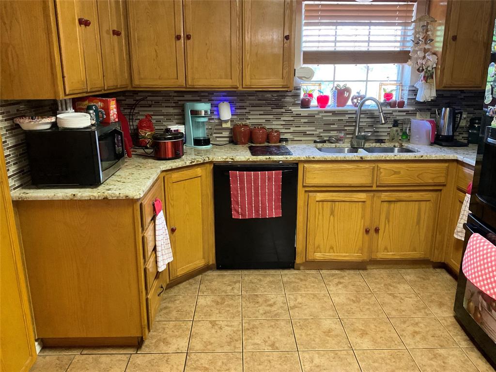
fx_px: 416
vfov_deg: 48.2
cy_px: 186
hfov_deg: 61.7
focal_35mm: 29
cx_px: 248
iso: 250
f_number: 1.8
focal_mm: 3
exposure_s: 1/60
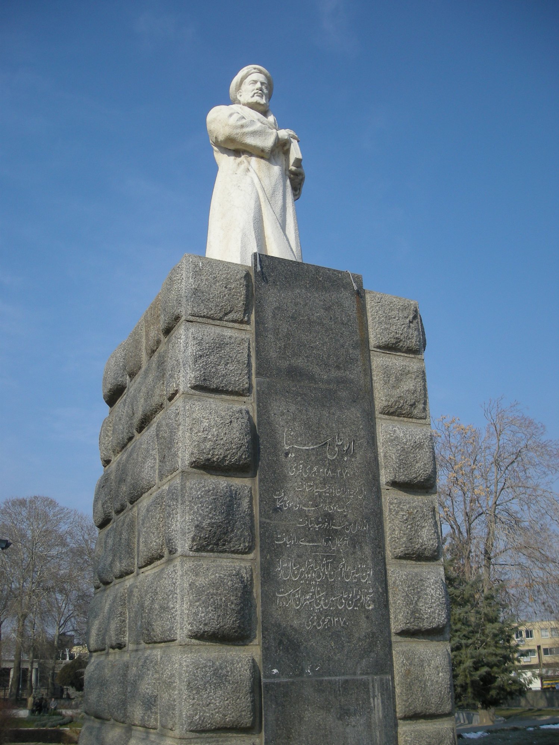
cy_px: 372
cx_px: 280
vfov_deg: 52.6
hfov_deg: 40.7
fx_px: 754
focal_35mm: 35
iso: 50
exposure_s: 1/245
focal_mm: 5.7
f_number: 5.7
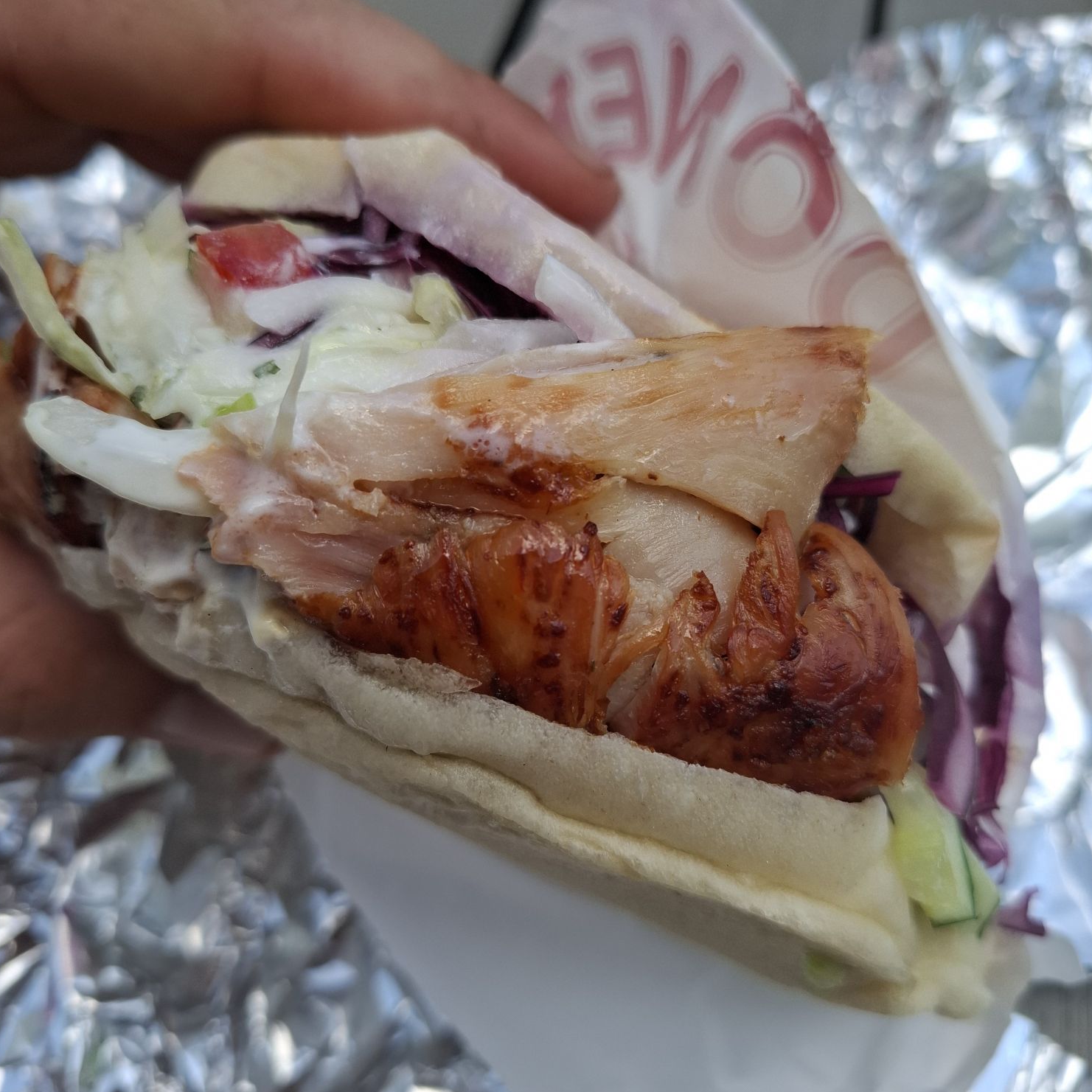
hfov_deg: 57.3
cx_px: 546
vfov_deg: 57.3
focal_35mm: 28
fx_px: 999
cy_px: 540
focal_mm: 5.54
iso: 50
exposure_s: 1/671
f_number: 1.8
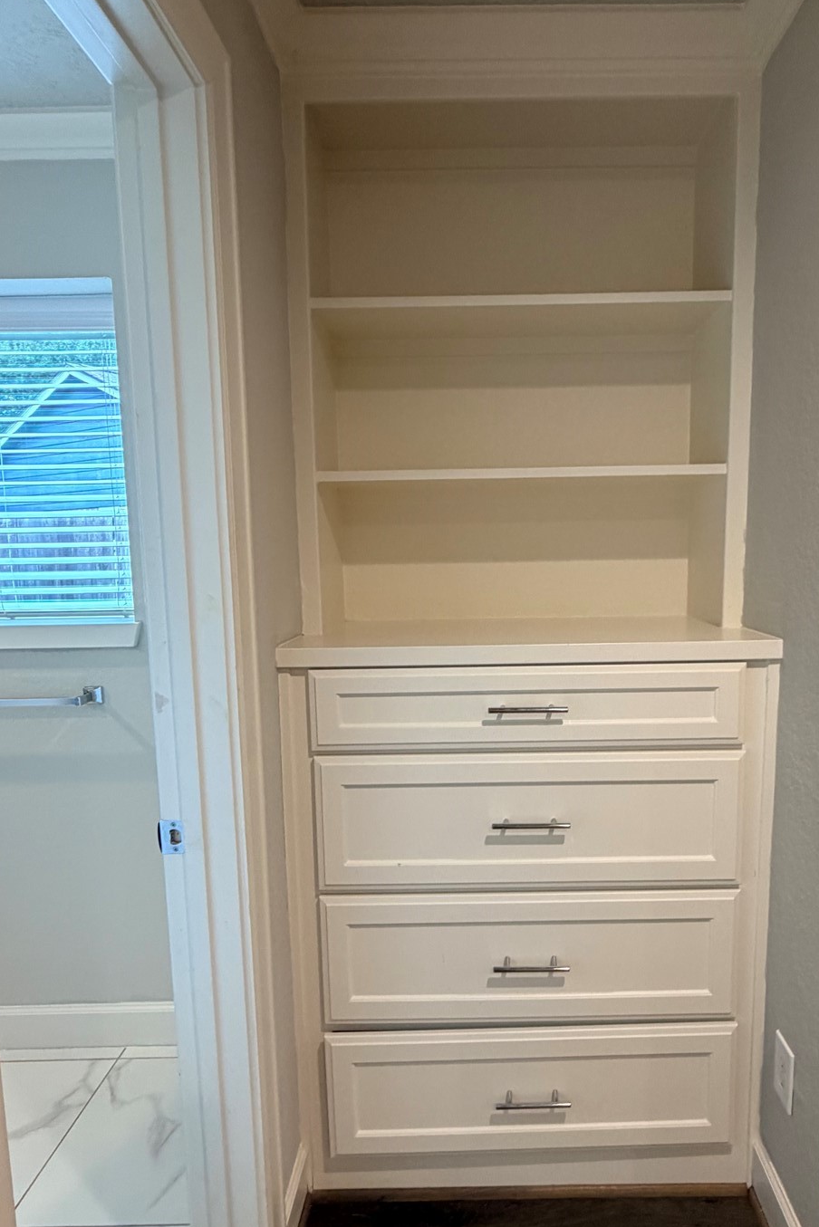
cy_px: 644
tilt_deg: -7.9
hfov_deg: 56.9
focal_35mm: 22
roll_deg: +1.5
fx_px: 750
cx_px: 478
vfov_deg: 78.5
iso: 250
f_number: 2.2
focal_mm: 2.22
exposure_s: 1/60
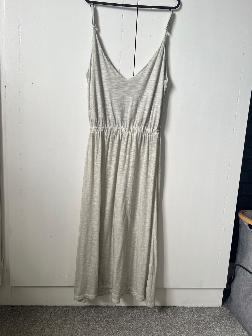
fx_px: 252
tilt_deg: -10.3
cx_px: 126
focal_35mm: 26
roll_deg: -3.9
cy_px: 168
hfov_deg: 53.1
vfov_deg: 67.3
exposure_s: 1/121
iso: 40
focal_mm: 5.7
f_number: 1.5
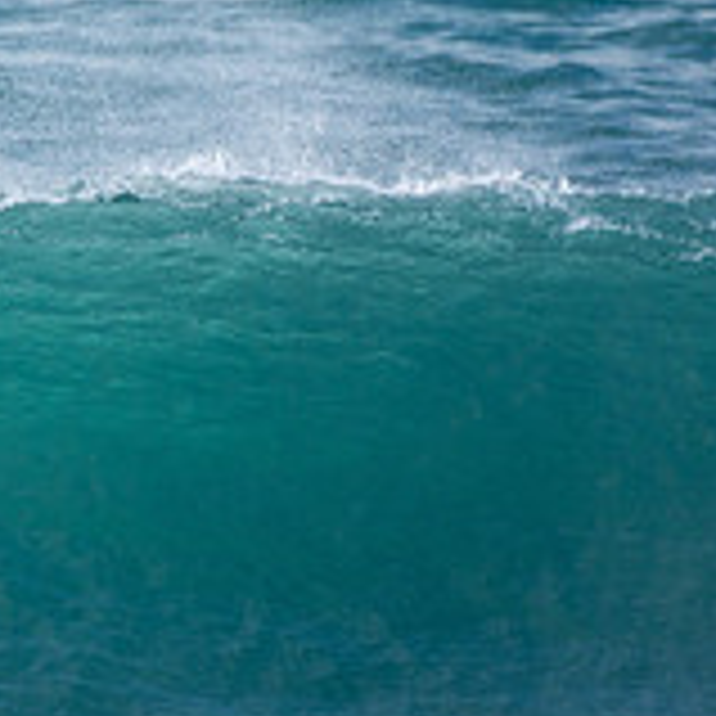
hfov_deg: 0.8
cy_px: 390
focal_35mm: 2323
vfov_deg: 0.8
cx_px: -585
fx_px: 54361
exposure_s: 1/800
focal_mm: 500
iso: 180
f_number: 5.6
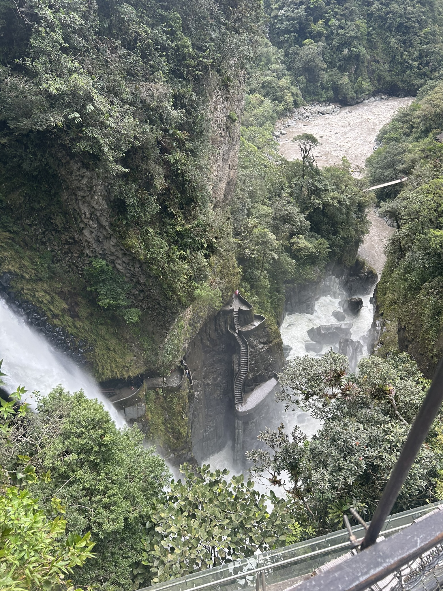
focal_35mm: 26
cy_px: 296
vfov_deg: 67.3
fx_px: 444
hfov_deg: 53.1
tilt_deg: -41.6
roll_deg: -0.5
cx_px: 222
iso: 50
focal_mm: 5.7
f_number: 1.5
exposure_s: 1/255
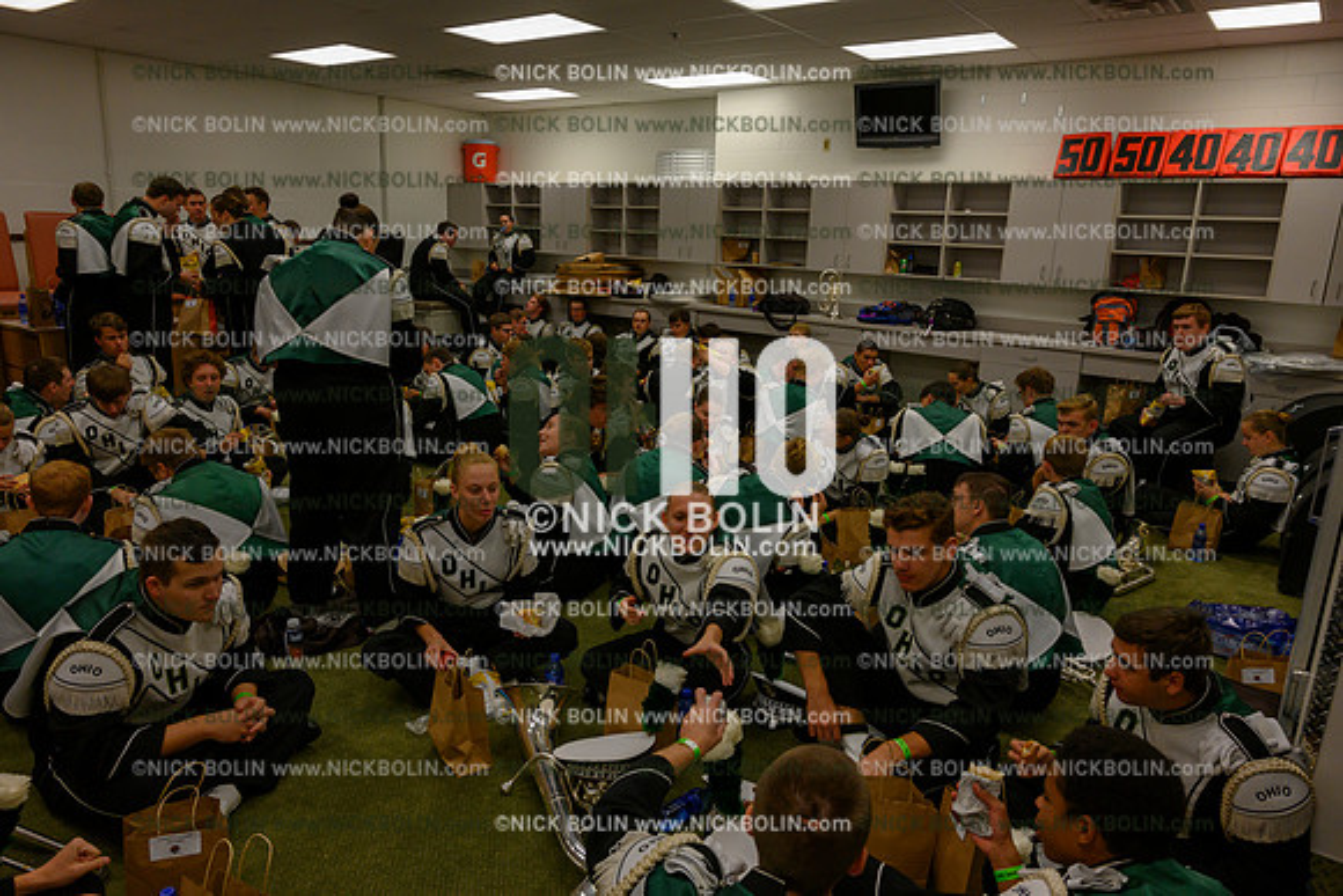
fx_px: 896
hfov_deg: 73.7
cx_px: 672
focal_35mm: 24
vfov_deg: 53.2
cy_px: 448
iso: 2500
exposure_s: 1/125
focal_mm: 24
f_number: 8
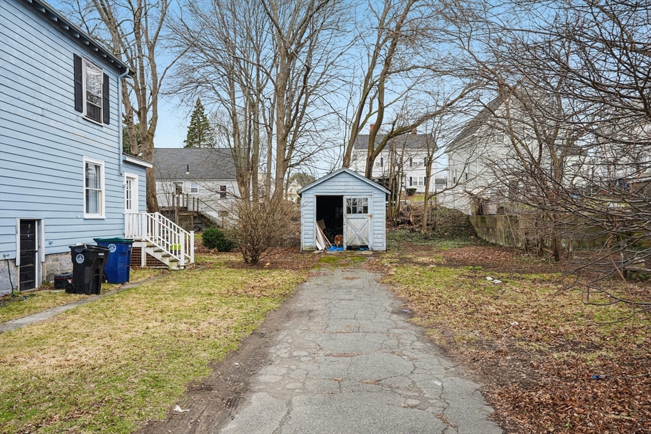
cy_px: 217
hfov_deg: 69.4
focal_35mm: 26
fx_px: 470
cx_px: 326
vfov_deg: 49.6
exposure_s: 1/30
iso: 100
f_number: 8
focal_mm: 26
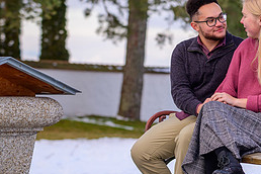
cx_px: 247
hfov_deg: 10.6
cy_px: 98
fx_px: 1399
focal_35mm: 193
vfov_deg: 7.1
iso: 250
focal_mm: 86
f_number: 4
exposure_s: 1/250
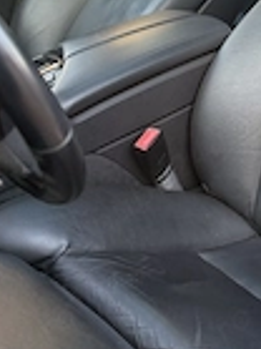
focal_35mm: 69
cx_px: 258
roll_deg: +3.7
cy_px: 25
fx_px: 695
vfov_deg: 27.1
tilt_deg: -18.9
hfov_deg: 20.6
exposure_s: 1/121
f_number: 1.78
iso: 200
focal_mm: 6.76
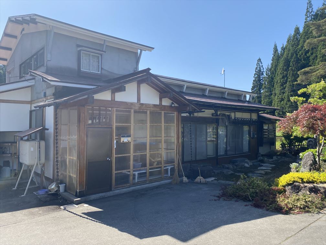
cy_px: 122
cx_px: 163
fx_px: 245
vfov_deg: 53.1
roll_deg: -0.3
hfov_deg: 67.3
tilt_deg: +0.9
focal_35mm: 26
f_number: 1.8
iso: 32
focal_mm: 4.25
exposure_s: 1/1754
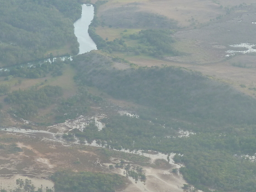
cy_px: 163
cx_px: 136
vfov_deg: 10.9
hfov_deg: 14.6
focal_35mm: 135
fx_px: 998
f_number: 4
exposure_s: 1/80
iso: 80
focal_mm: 10.3
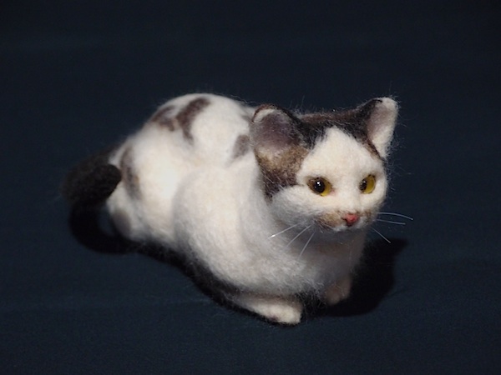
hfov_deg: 19.6
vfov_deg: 14.8
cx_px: 250
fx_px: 1447
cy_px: 188
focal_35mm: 100
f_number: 2.5
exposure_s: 1/25
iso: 320
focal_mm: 21.55
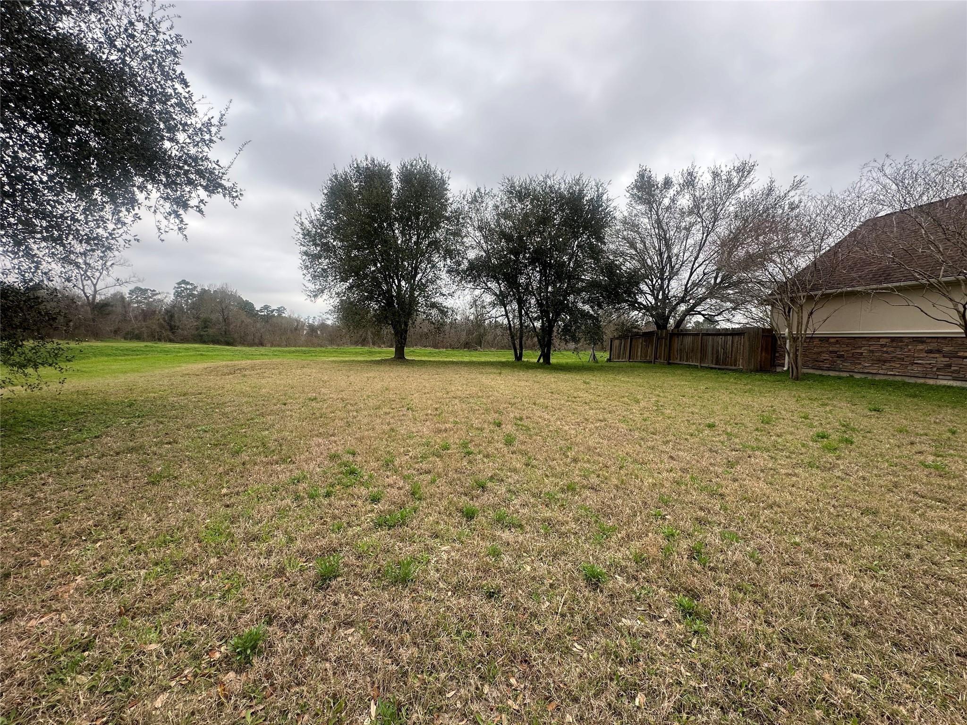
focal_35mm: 14
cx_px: 484
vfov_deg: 85.7
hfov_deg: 102.1
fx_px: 391
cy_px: 362
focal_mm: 2.22
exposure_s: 1/422
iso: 40
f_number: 2.2
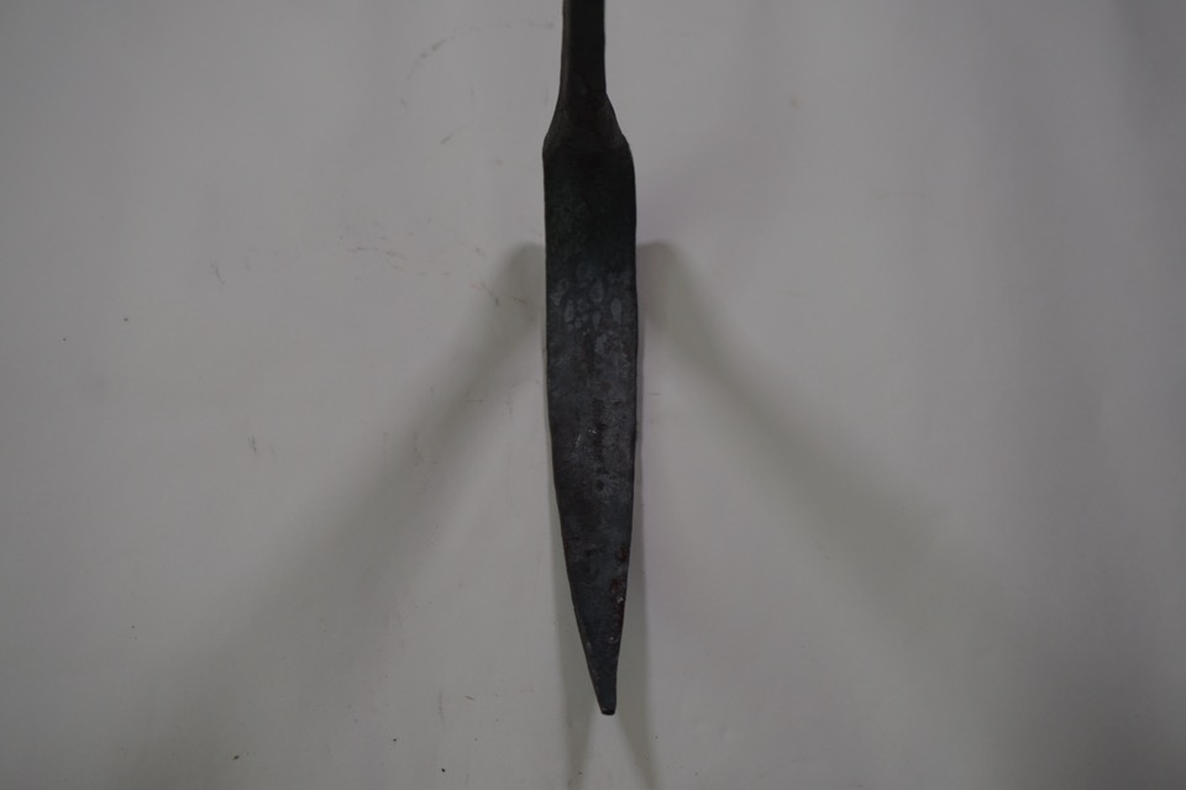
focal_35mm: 42
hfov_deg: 46.4
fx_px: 1384
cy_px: 395
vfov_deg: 31.9
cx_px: 593
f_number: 4.5
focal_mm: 28
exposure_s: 1/60
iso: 100
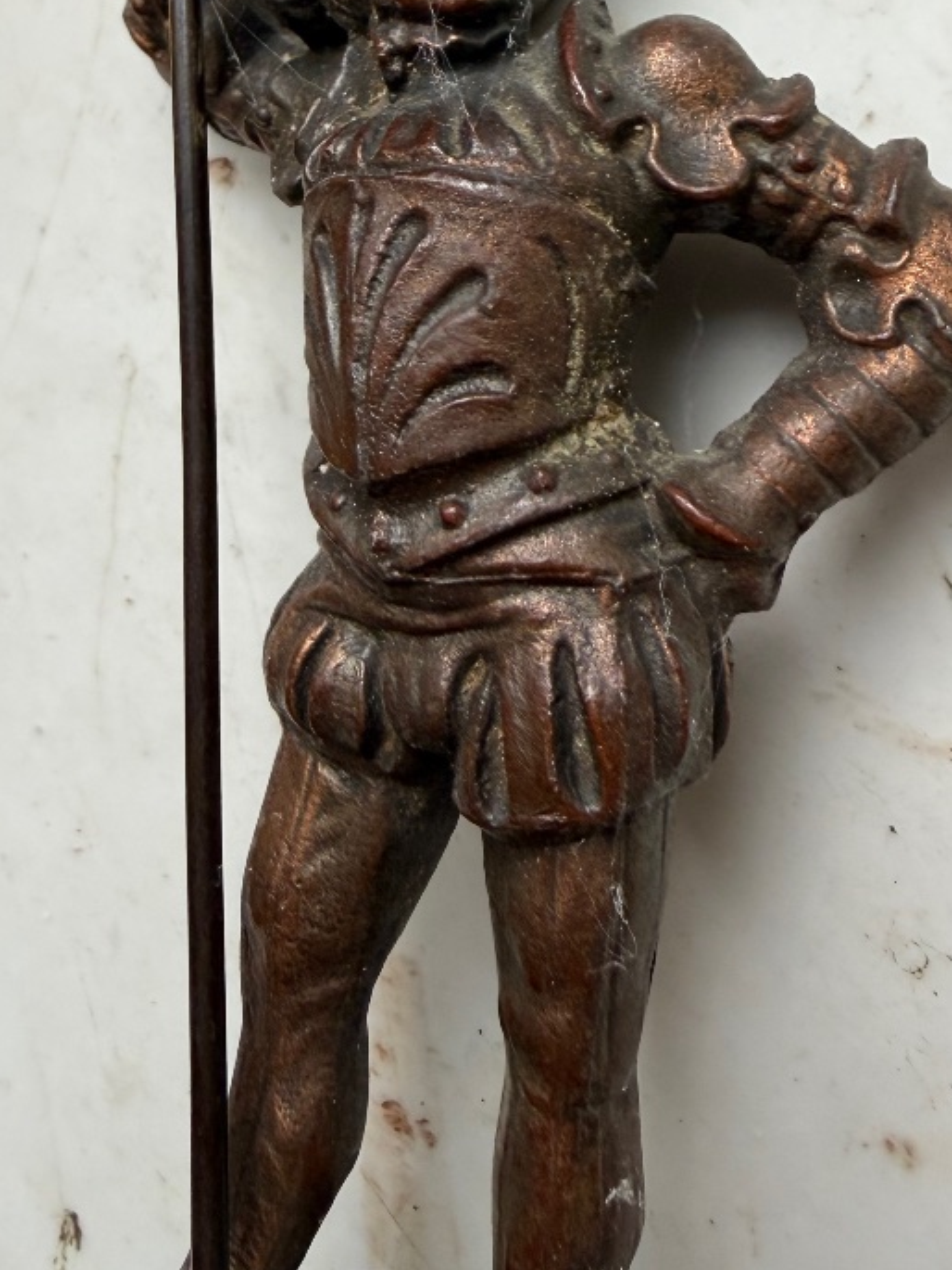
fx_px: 1541
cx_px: 461
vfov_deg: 44.4
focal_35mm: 42
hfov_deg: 34.3
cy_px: 459
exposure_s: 1/121
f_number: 2.2
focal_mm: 2.22
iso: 200
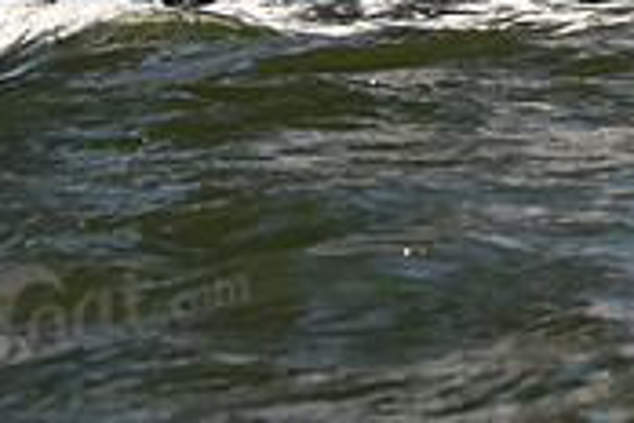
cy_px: -272
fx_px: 4103
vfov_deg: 5.8
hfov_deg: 8.8
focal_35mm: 233
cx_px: 441
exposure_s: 1/1600
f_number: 3.2
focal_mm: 70
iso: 250
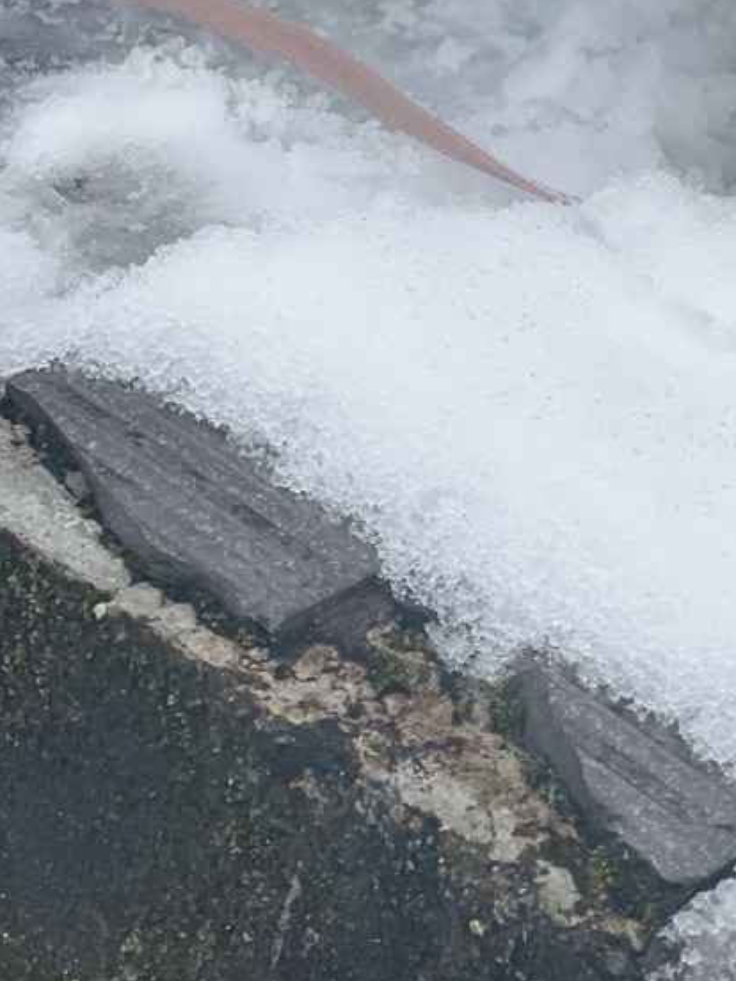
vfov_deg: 17.1
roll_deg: -14.4
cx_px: 796
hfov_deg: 12.9
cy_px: 36
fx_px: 3203
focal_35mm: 113
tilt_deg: -22.7
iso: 32
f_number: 2
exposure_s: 1/1229
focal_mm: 6
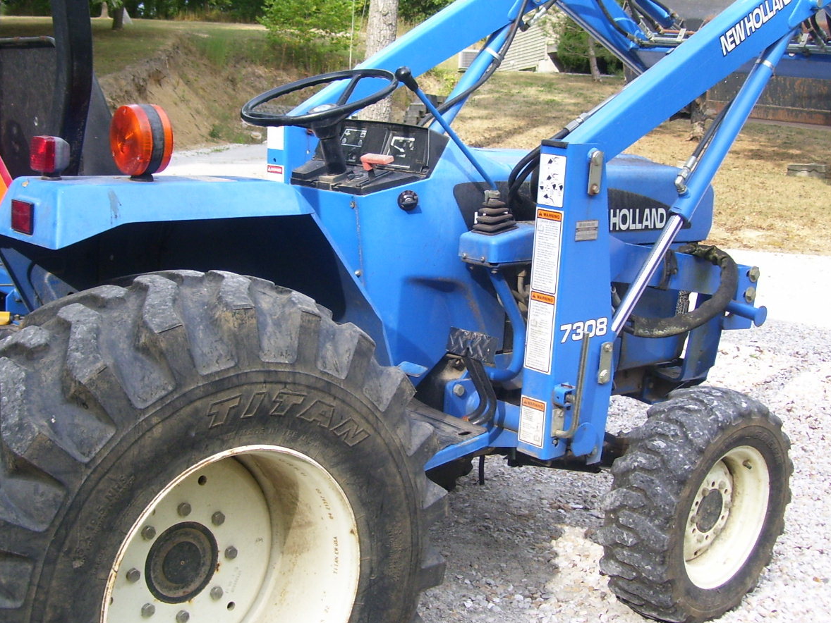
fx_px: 1249
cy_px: 291
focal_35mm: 52
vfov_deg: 28.0
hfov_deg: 36.8
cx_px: 392
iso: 80
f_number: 2.7
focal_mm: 6
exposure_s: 1/250
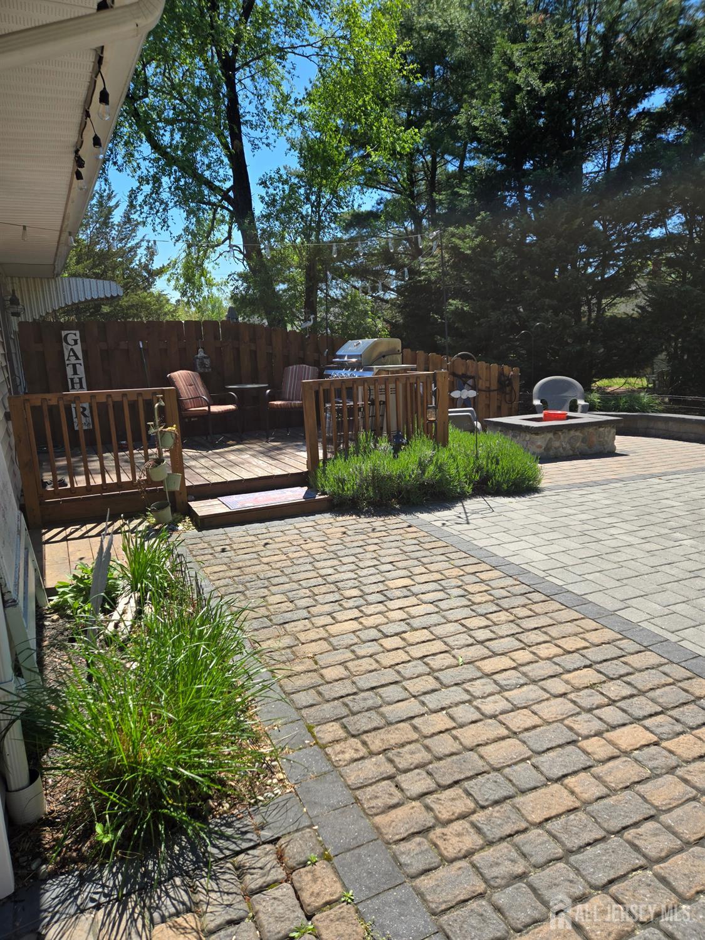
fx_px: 625
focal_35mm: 23
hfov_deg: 58.9
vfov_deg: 73.9
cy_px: 470
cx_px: 352
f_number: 1.8
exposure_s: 1/1179
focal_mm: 5.4
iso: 25
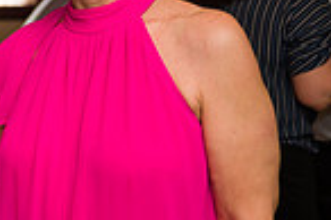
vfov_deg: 10.8
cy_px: 79
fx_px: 1166
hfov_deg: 13.8
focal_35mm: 127
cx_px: -322
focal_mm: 32
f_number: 3.2
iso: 800
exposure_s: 1/125
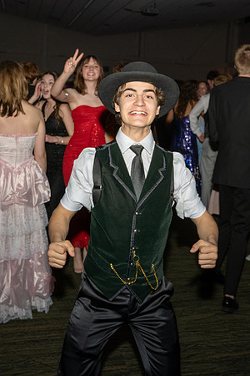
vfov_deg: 44.9
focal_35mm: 43
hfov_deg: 31.0
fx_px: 451
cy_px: 150
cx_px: 128
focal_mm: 24
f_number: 4.5
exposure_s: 1/160
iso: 500
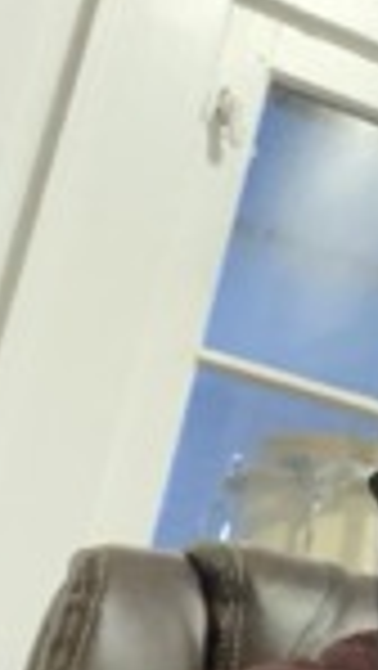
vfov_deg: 24.2
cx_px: 531
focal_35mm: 88
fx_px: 1565
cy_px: 373
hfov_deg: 13.2
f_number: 2.2
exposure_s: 1/30
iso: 2000
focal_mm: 2.71
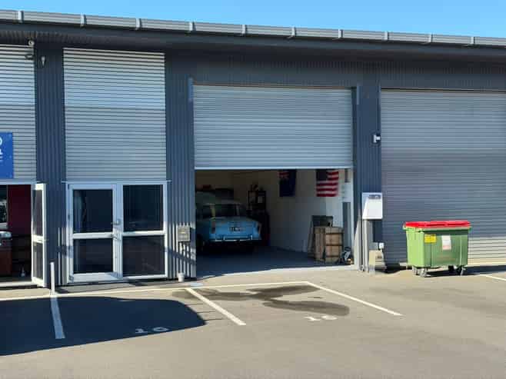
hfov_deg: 39.7
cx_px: 253
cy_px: 190
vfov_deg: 30.2
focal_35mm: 48
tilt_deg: +0.1
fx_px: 701
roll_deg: +0.8
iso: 64
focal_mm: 6.76
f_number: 1.78
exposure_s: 1/987
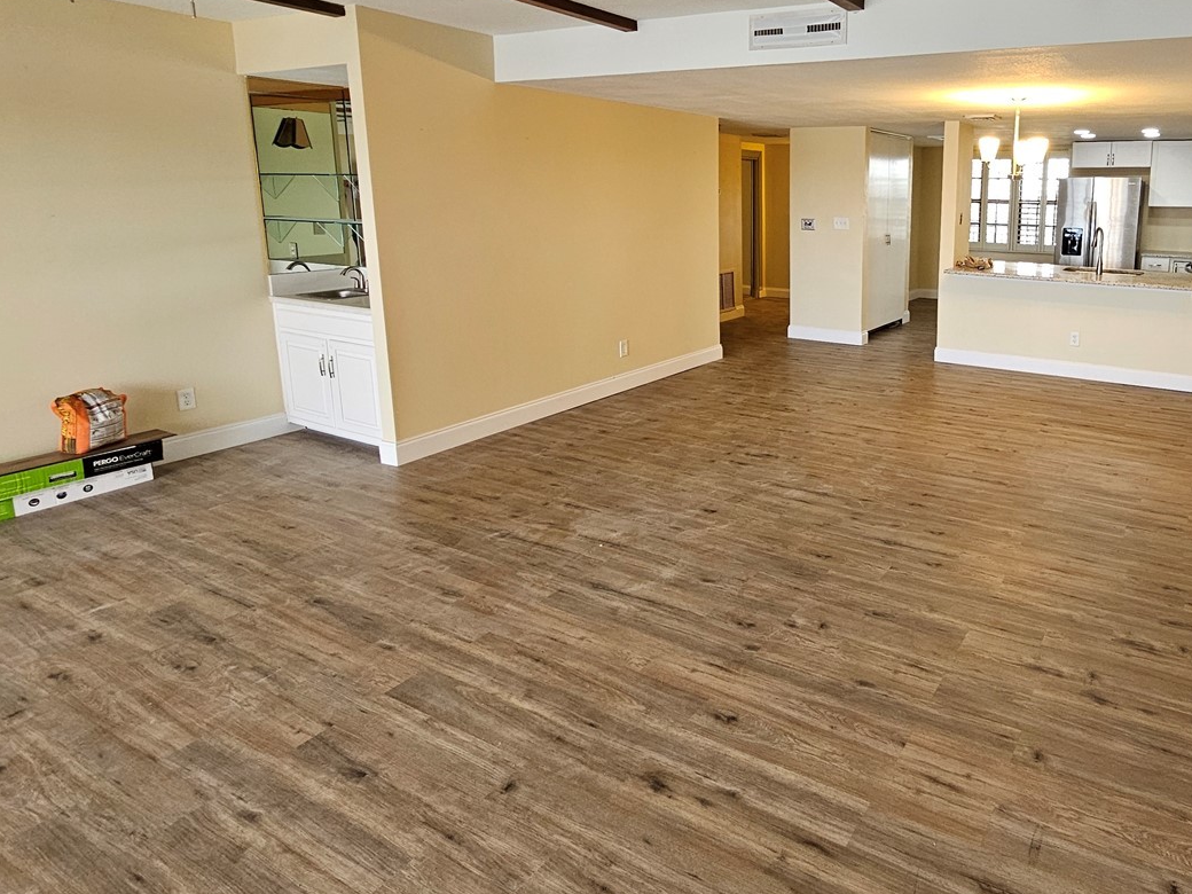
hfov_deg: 77.1
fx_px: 689
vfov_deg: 64.9
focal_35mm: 20
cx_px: 858
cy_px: 327
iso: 160
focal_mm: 2.2
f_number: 2.2
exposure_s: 1/77.4
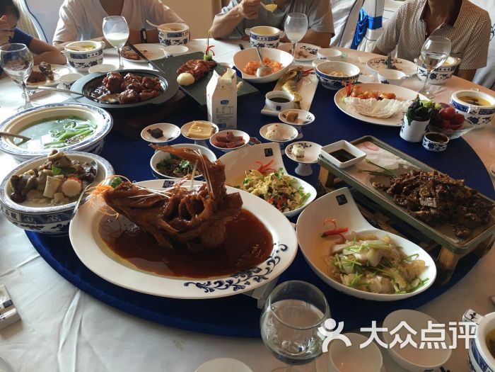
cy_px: 186
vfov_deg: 48.2
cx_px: 248
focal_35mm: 29
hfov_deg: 61.7
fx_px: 415
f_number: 2.2
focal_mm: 4.15
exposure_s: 1/17
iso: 32
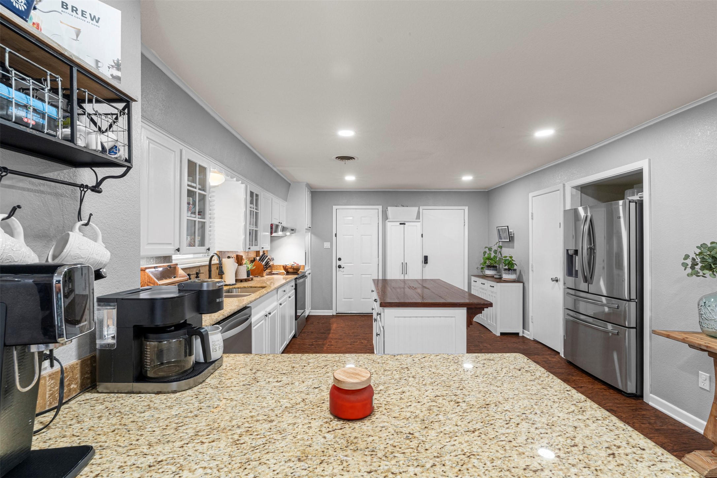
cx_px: 358
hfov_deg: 96.7
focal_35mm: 16
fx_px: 319
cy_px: 239
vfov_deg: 73.7
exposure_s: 1/10
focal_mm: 16
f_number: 10
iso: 400
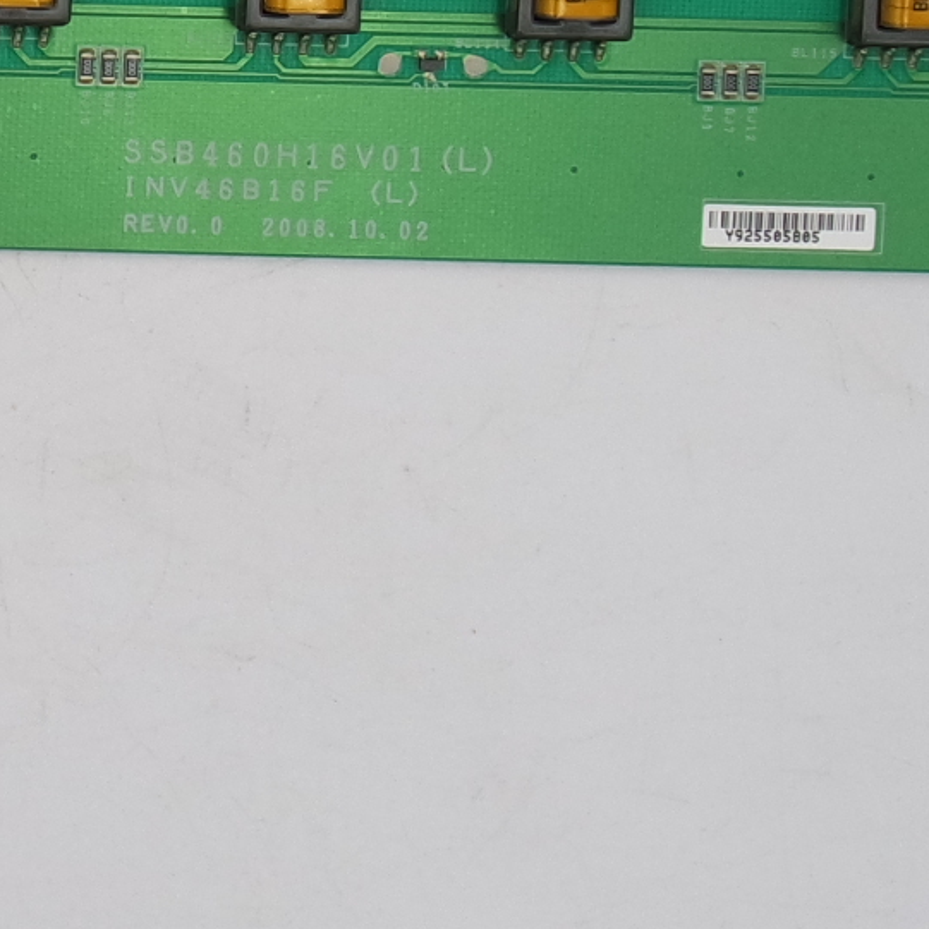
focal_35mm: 187
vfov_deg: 9.2
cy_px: -263
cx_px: -917
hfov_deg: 8.8
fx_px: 5678
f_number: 5.6
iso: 160
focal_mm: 15
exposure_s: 1/125
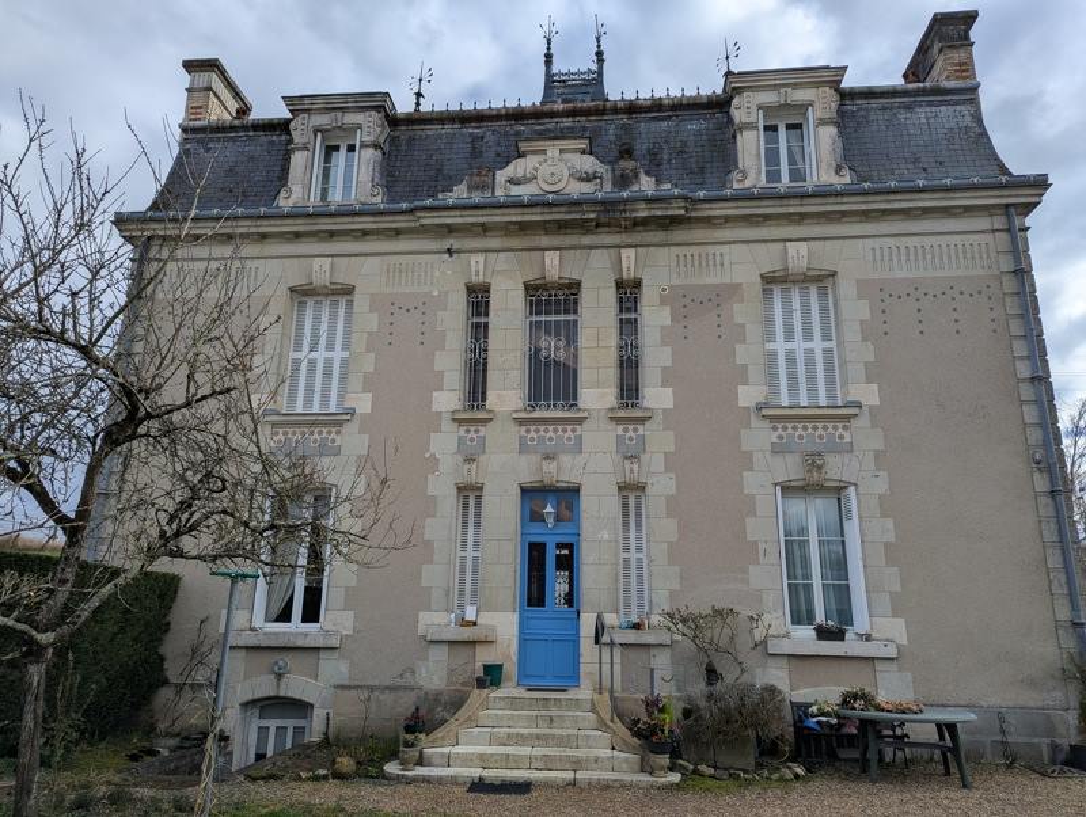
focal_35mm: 24
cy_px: 408
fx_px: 754
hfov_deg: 71.5
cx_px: 543
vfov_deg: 56.9
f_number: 1.85
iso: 39
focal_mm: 6.81
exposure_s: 1/2358
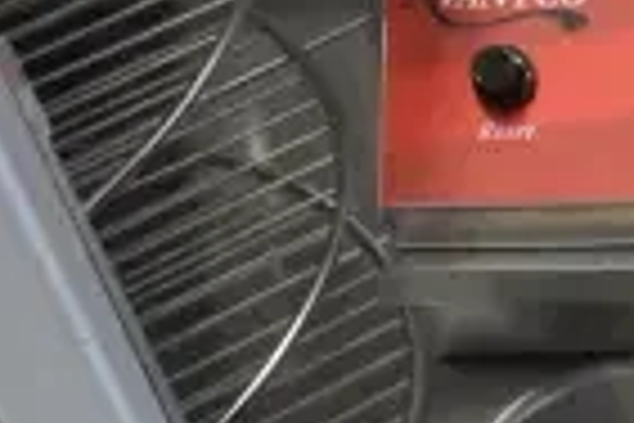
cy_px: 727
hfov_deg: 11.7
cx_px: 1299
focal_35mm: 156
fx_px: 2747
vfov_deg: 8.5
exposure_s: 1/100
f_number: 5
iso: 6400
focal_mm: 24
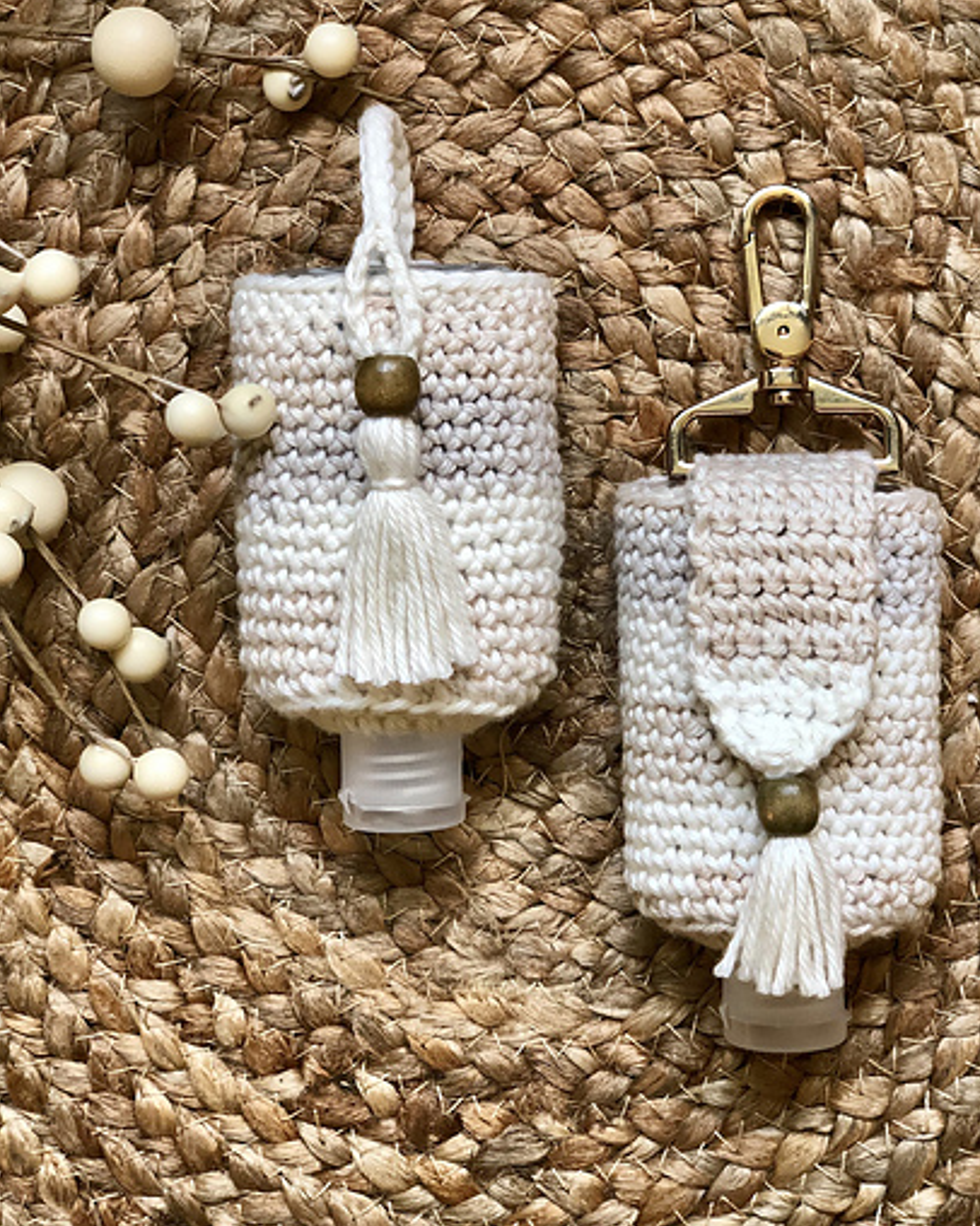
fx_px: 2322
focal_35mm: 64
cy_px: 562
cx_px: 577
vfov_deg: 29.6
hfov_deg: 23.8
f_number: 2.4
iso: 80
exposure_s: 1/60
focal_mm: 6
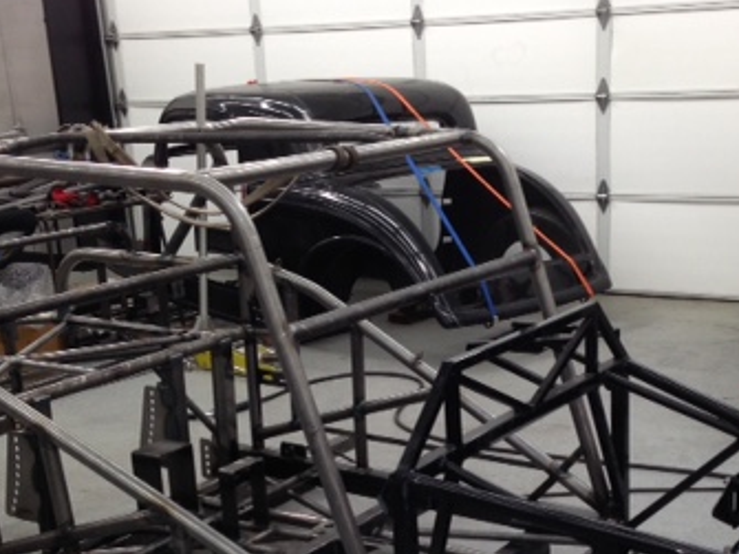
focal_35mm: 63
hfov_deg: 30.7
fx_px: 1344
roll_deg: +3.3
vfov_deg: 22.8
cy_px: 486
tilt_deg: -19.9
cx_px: 441
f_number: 2.4
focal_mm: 4.12
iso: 50
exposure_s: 1/47
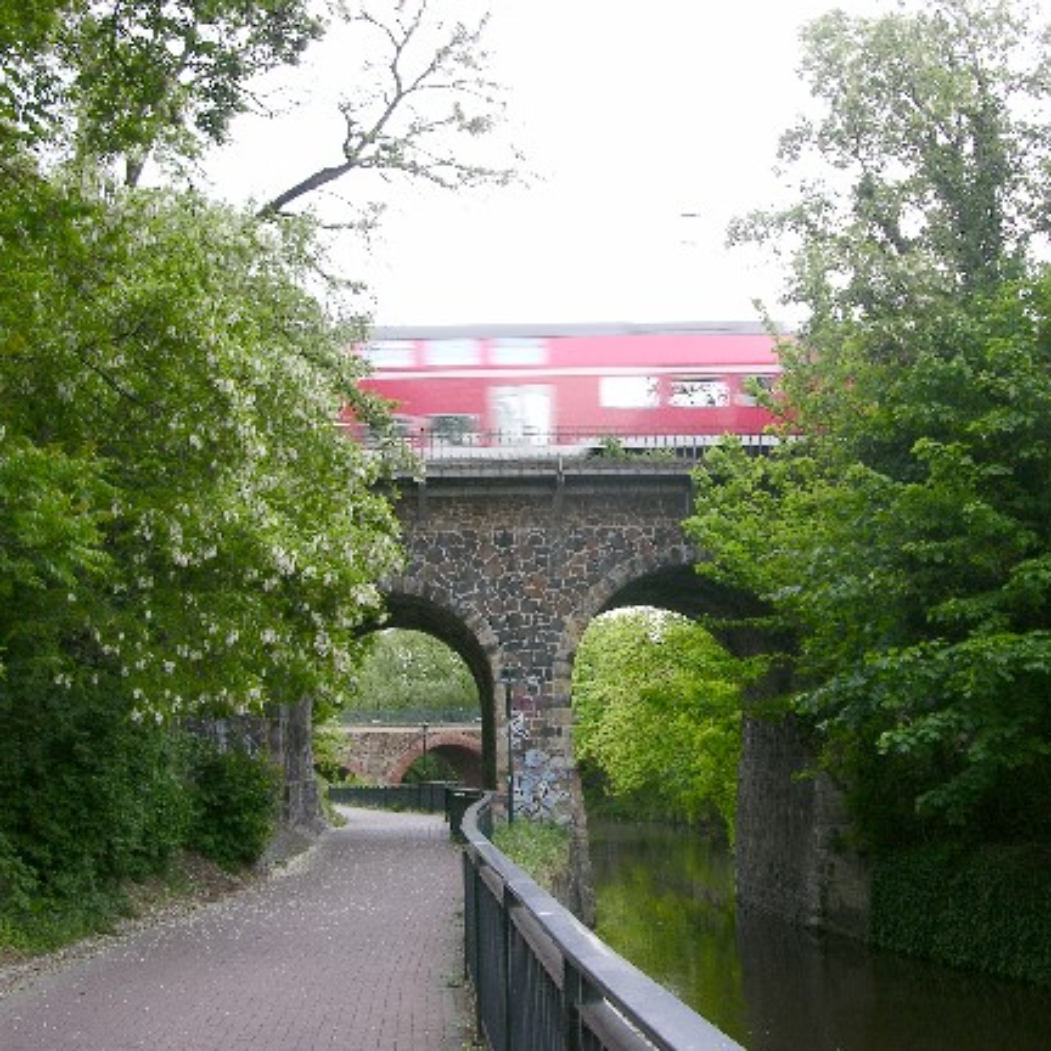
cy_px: 521
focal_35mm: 42
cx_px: 571
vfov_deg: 40.0
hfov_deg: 40.0
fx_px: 1443
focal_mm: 8.9
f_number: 4
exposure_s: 1/22.5
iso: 50
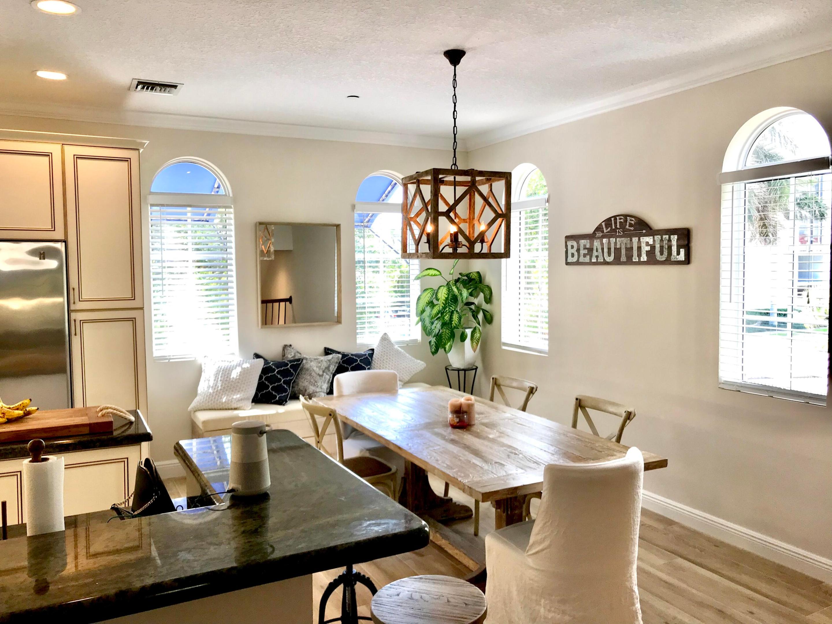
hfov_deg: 63.4
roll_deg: +0.8
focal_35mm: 28
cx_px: 416
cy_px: 312
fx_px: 673
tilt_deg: -4.0
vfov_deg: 49.7
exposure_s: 1/60
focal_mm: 3.99
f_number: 1.8
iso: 20
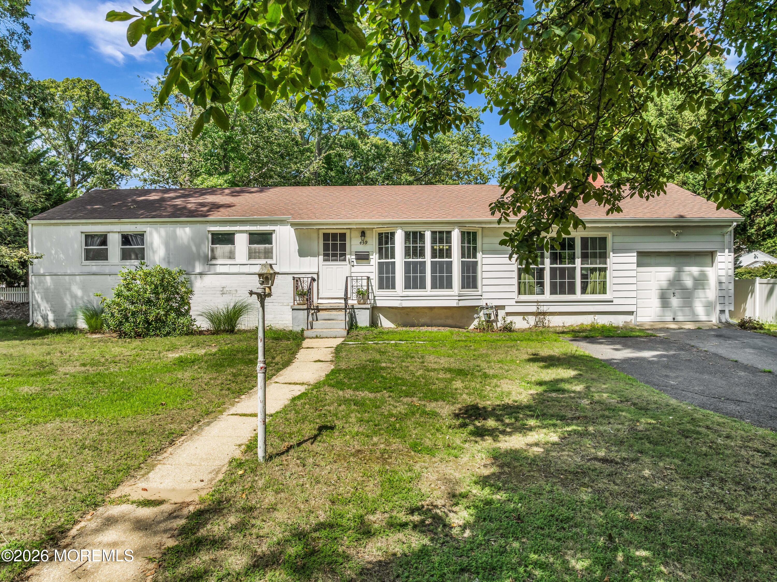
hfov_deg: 71.6
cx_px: 388
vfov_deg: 56.8
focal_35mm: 24
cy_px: 291
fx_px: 538
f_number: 2.8
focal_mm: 12.29
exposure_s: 1/2000
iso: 180
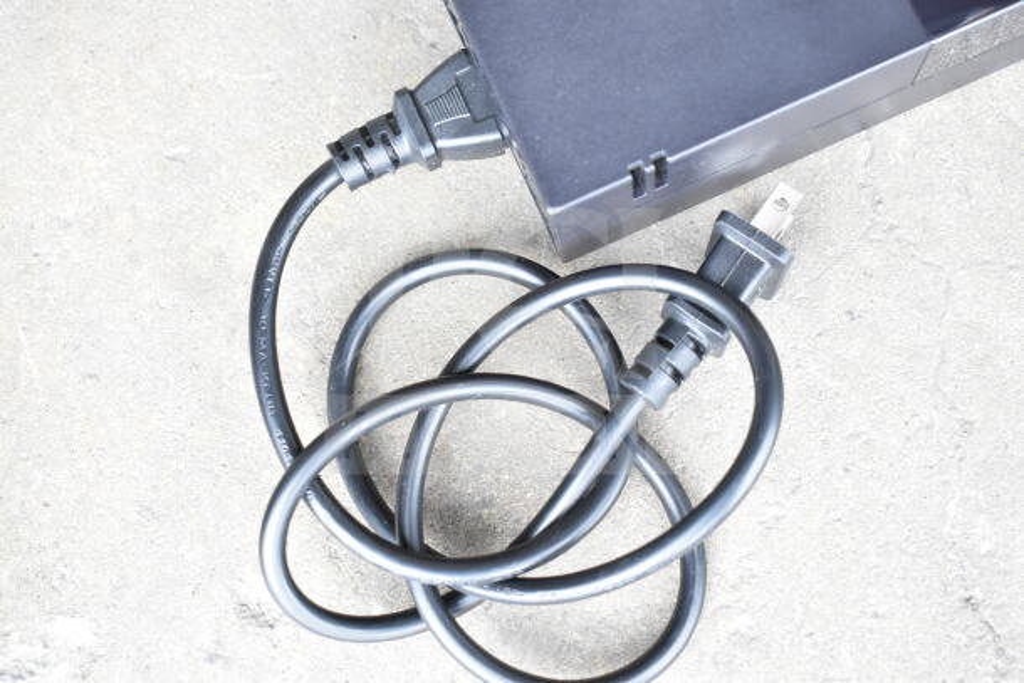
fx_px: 1494
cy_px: 342
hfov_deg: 37.8
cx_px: 512
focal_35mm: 52
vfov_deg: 25.8
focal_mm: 35
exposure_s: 1/125
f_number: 5.6
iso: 1600
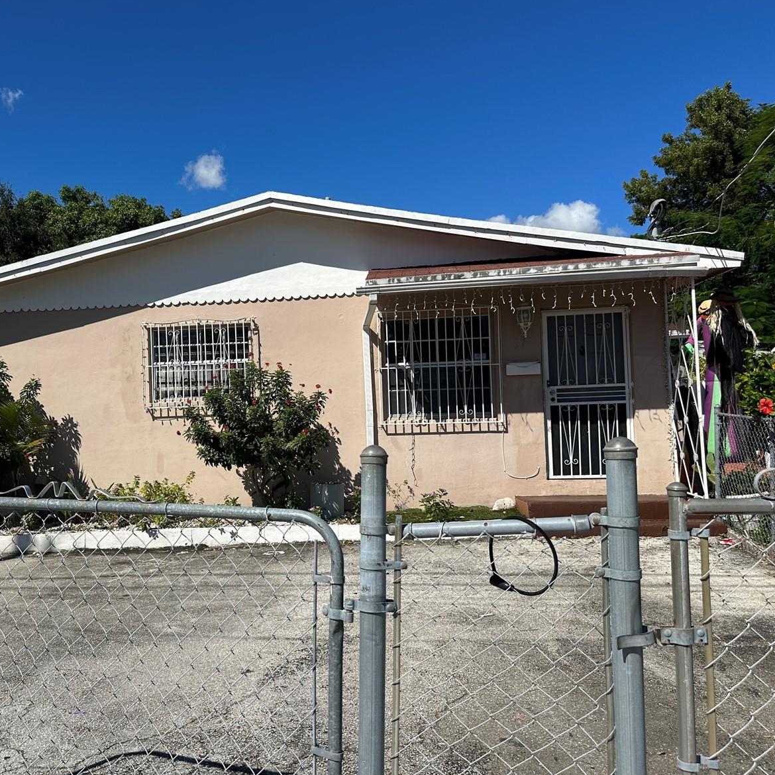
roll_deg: +1.0
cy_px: 384
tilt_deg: +0.2
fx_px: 735
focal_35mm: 29
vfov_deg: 55.6
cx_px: 297
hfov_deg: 55.1
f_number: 1.78
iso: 80
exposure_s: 1/8929
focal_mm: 6.86
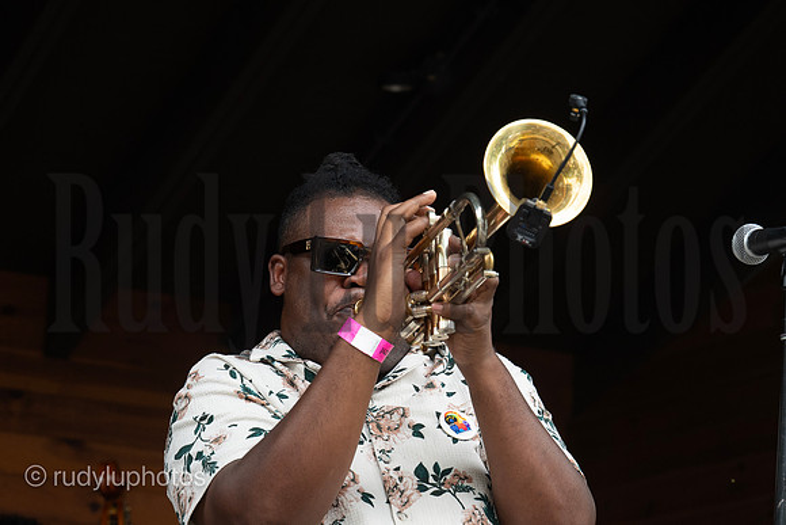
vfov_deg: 9.9
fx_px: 3014
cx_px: 393
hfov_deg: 14.9
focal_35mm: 138
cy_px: 262
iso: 800
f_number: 6.3
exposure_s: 1/400
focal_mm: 92
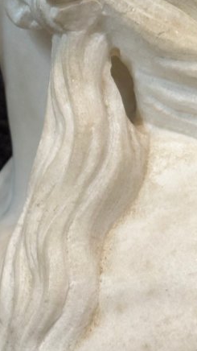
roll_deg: +0.5
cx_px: -13
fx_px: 1450
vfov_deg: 13.5
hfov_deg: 7.7
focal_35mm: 156
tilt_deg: -6.9
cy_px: -27
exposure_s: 1/50
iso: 100
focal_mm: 5.96
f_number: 1.6
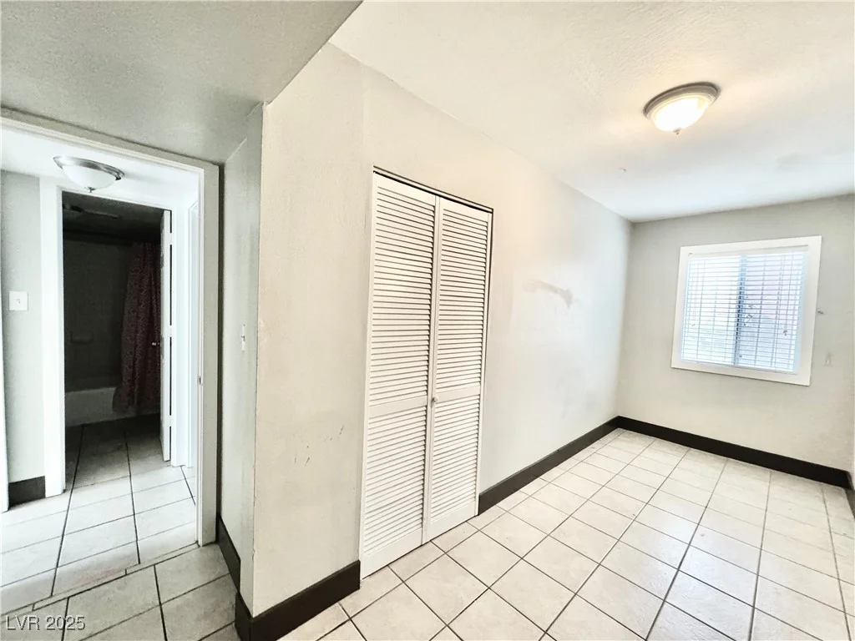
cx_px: 428
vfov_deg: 85.7
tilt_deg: -3.5
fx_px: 346
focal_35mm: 14
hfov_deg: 102.1
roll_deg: -2.8
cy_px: 320
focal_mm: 2.22
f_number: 2.2
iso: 640
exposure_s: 1/60
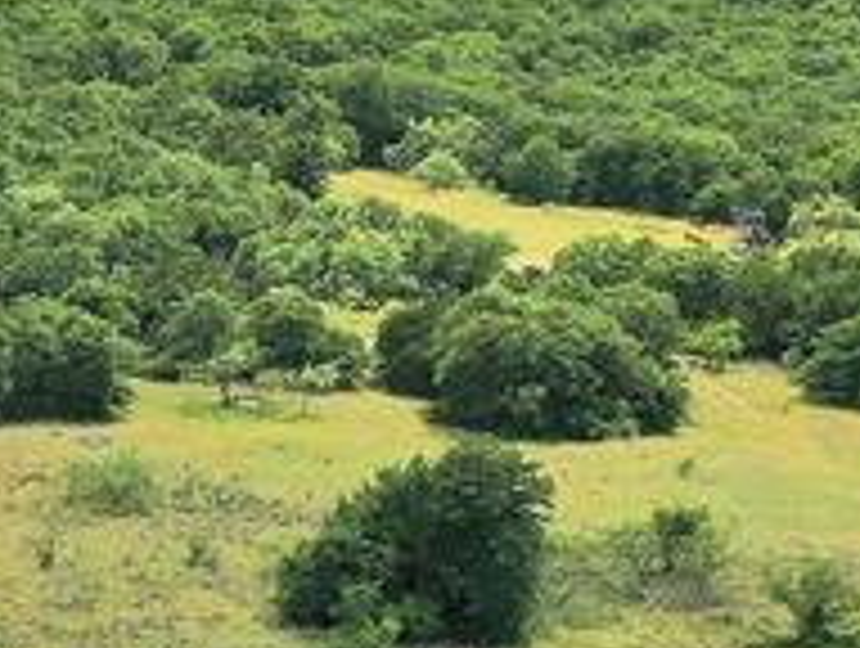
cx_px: -1157
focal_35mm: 144
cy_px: 482
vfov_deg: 10.3
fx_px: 3584
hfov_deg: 11.5
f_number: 6.3
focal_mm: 10.26
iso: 100
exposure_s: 1/800
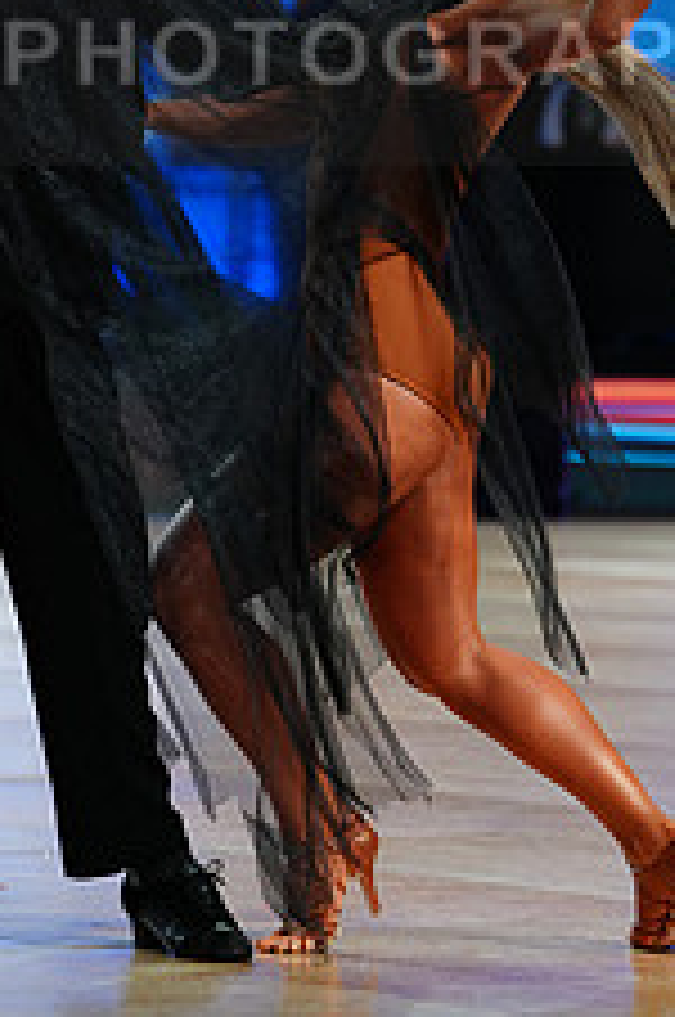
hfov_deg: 5.4
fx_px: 7109
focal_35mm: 252
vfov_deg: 8.1
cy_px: 18
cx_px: 277
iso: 500
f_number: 2.8
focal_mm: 98
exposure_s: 1/400
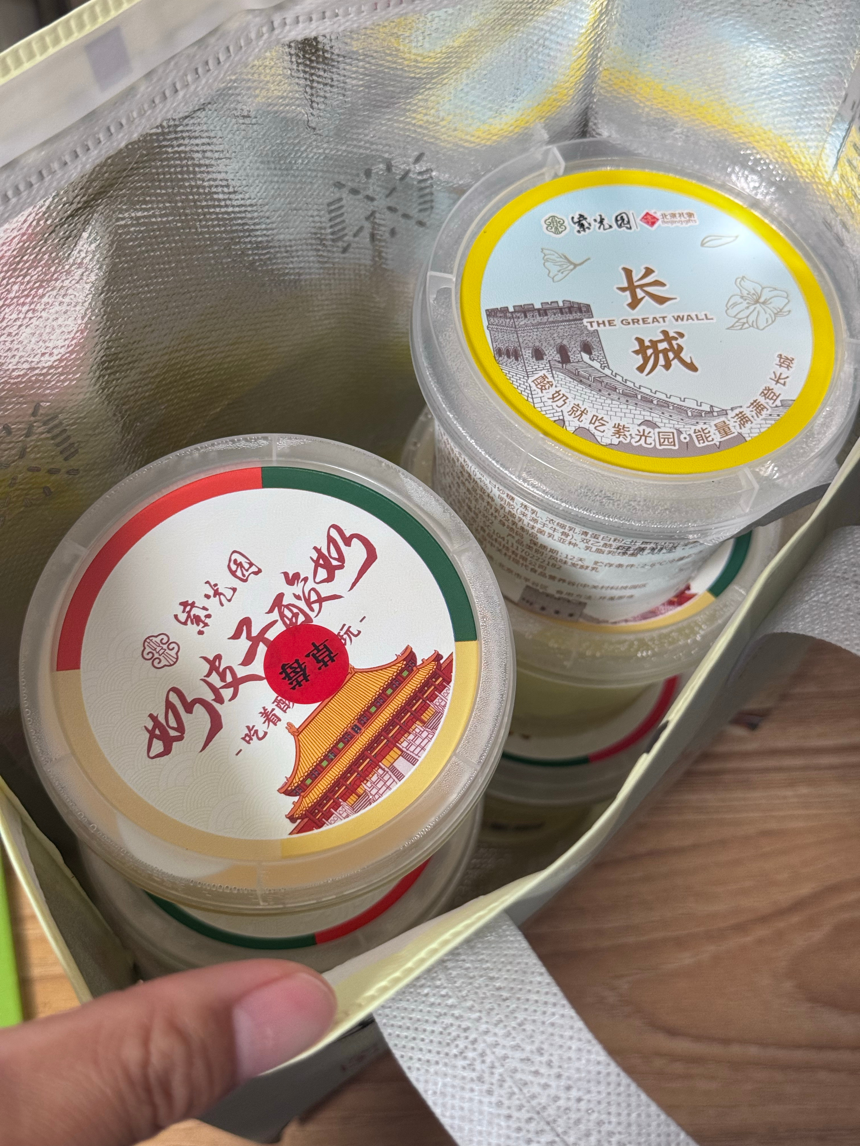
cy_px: 573
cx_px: 430
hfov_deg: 30.3
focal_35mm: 48
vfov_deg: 39.7
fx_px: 1590
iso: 125
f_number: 1.78
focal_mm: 6.76
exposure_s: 1/50
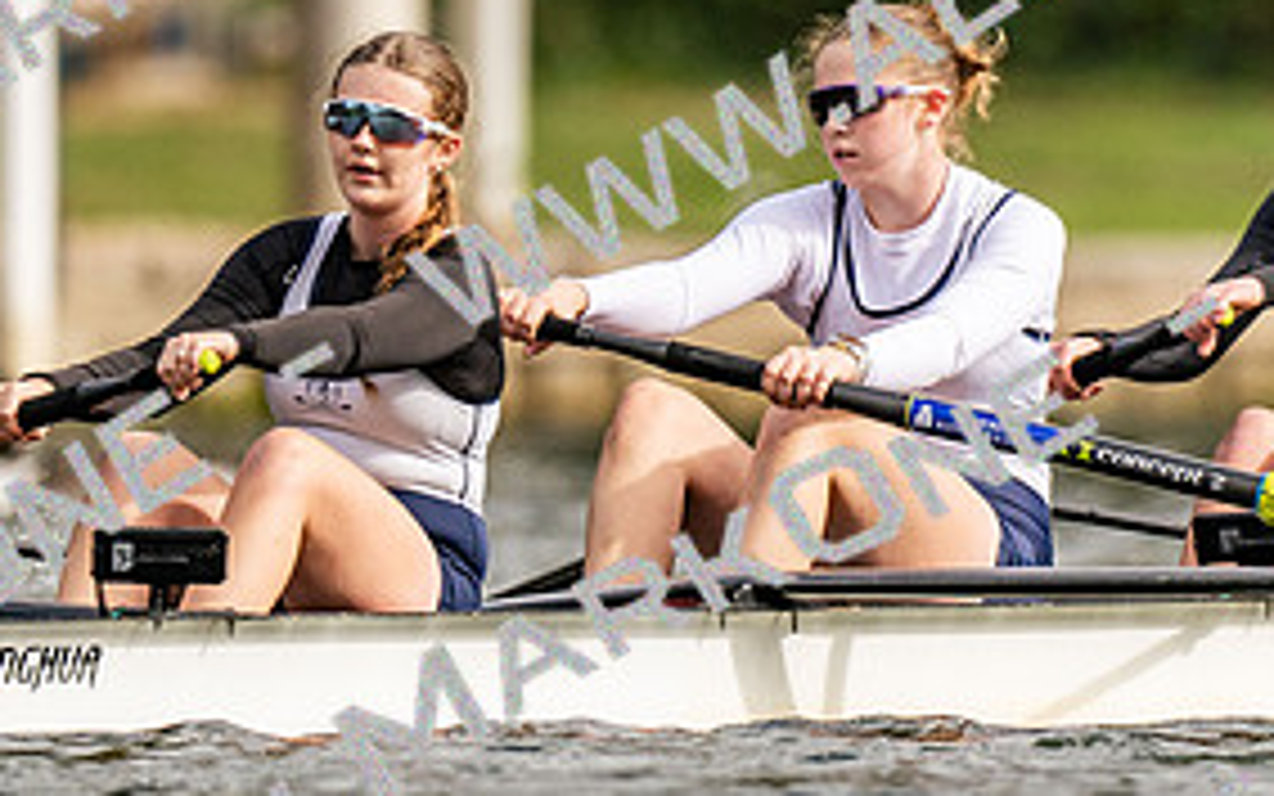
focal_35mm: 1882
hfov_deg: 1.1
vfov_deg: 0.7
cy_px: 340
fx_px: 65357
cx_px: 963
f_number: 4
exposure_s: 1/2500
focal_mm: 600
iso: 250
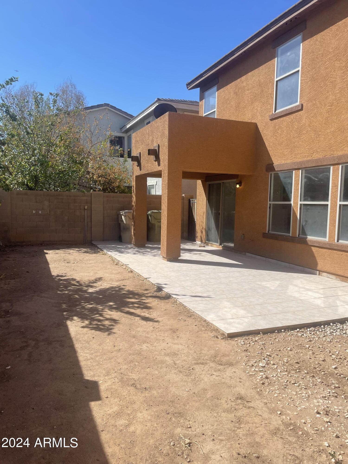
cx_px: 174
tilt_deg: -4.9
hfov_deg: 53.1
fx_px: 349
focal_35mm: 26
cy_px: 232
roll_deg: -1.0
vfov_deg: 67.3
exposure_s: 1/4292
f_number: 1.6
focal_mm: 4.2
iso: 32
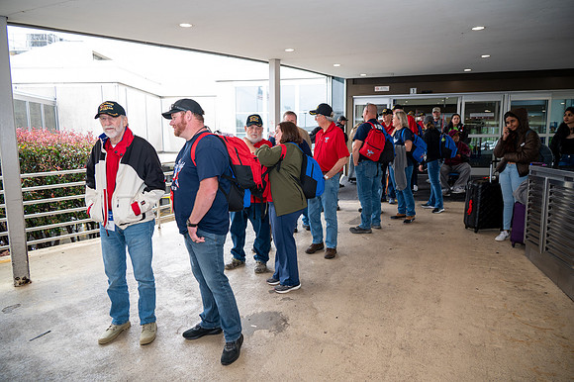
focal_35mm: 24
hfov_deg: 73.8
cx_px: 287
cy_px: 191
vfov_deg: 53.1
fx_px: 382
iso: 720
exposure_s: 1/100
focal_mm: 24
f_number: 4
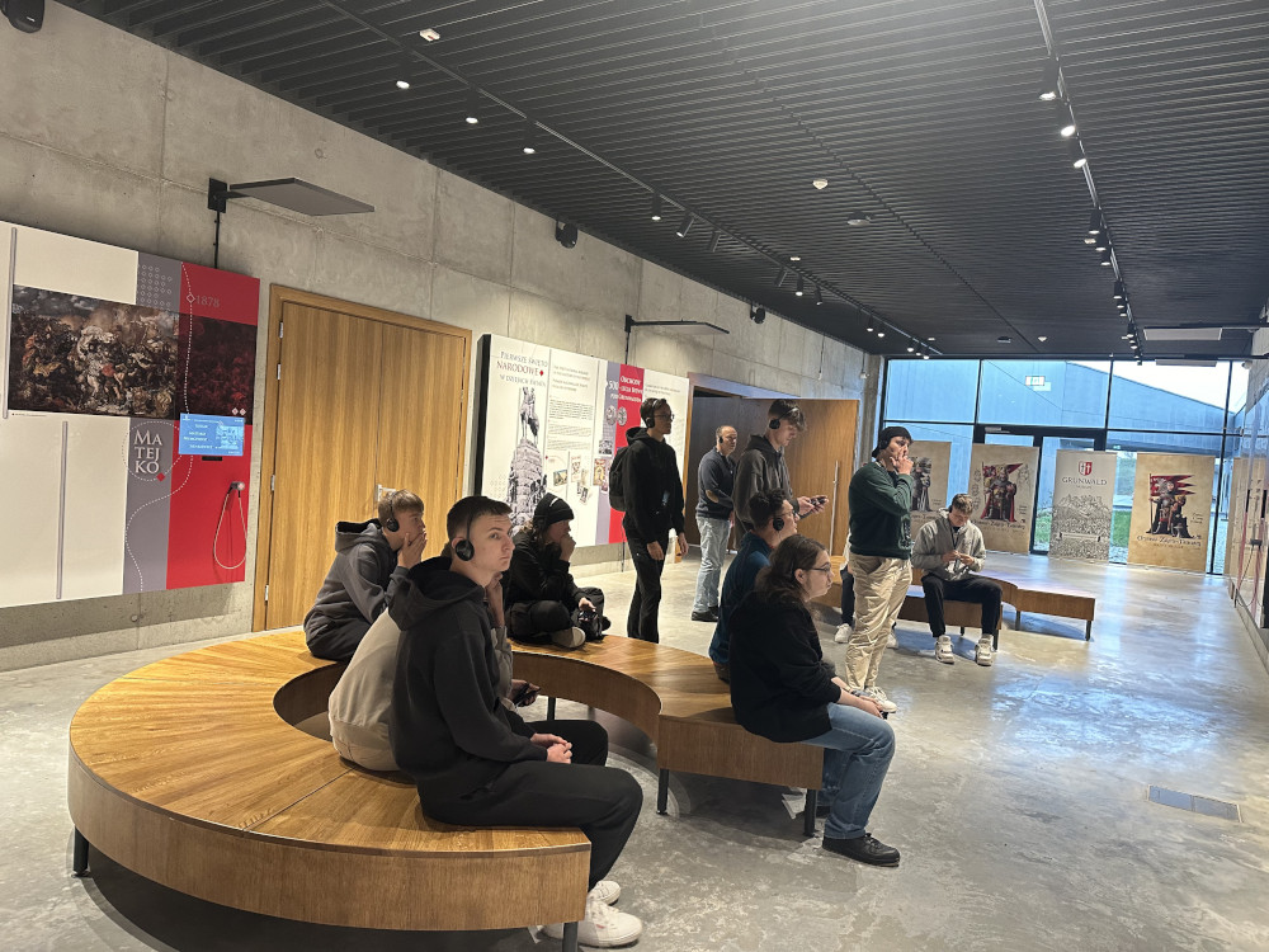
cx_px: 634
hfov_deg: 71.6
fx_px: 880
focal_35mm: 24
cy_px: 476
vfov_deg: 56.8
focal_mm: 6.86
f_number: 1.78
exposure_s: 1/50
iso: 250
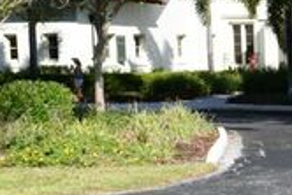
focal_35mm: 170
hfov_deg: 11.6
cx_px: 436
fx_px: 1380
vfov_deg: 7.8
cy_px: 365
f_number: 8
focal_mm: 22
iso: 110
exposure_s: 1/250
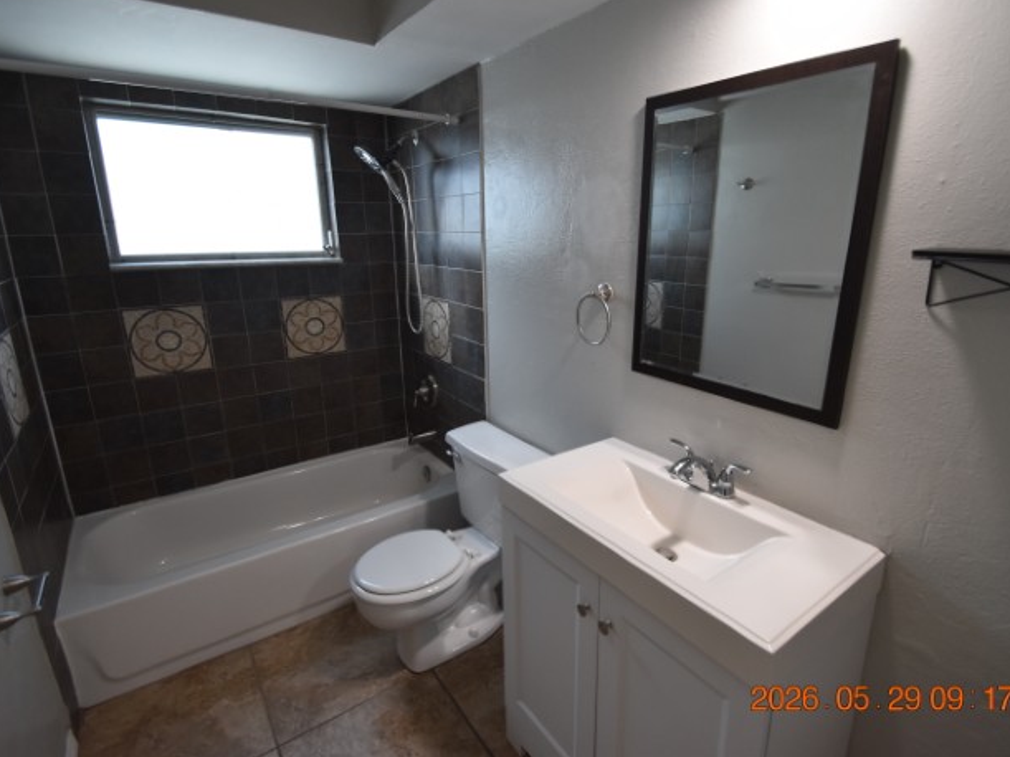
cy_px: 362
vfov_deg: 74.7
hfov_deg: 91.0
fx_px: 496
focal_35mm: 17
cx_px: 532
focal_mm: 10
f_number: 3.5
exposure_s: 1/180
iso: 800
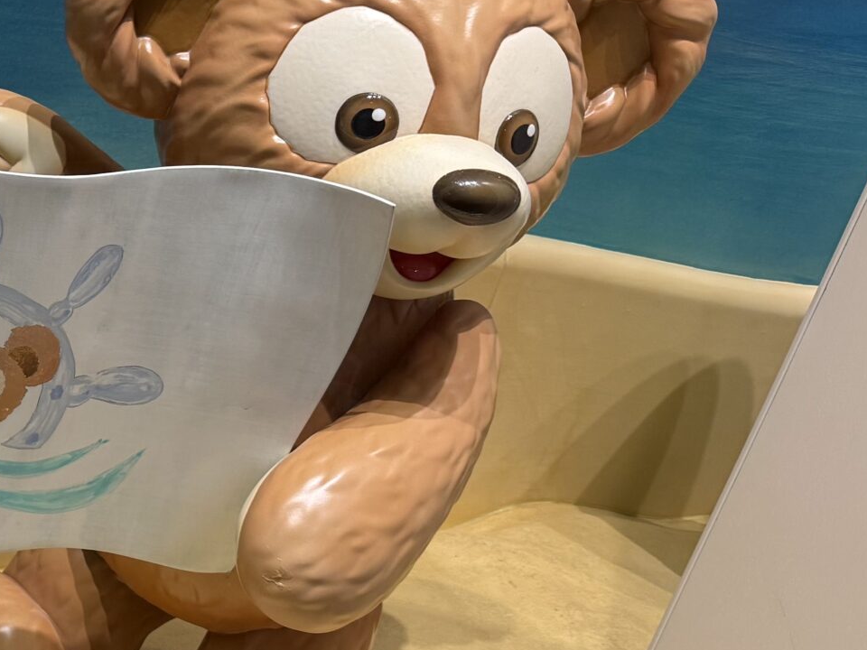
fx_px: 1603
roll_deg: -9.3
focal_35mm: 64
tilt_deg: -26.4
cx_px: -252
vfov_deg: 22.7
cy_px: 483
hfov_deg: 26.0
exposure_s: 1/121
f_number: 1.78
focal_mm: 6.76
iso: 125
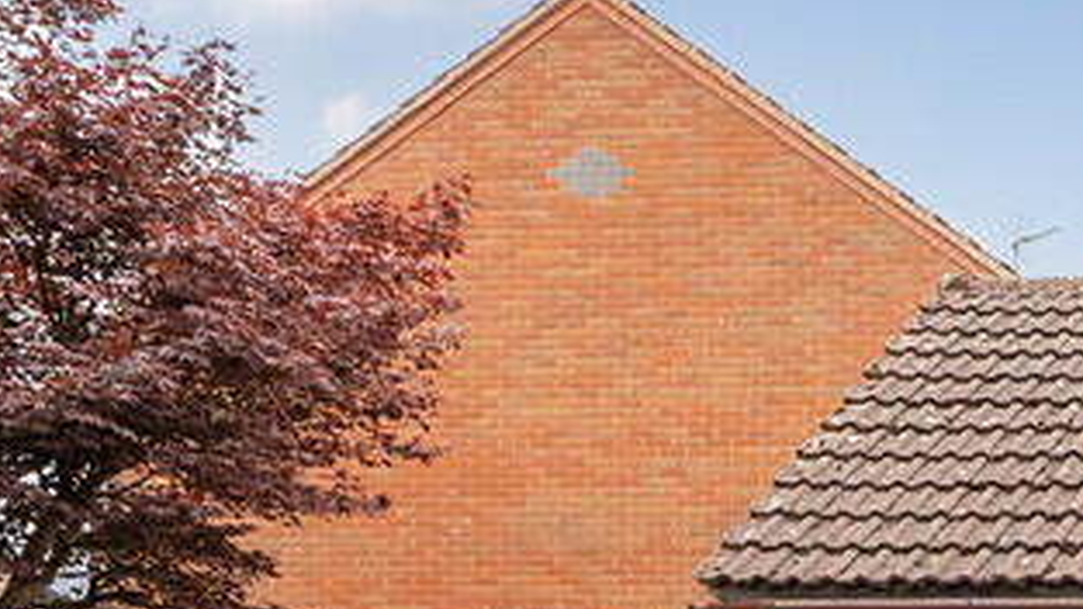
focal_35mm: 72
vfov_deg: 15.5
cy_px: 901
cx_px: 1578
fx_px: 2067
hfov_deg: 23.9
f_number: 8
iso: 400
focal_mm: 14
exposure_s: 1/320
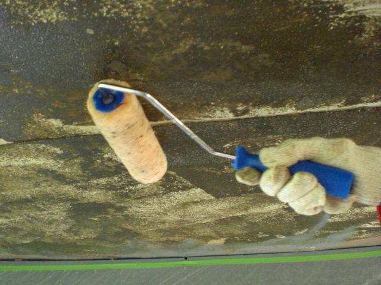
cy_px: 142
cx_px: 190
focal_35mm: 38
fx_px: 418
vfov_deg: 37.7
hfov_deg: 49.0
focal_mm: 6.3
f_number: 3.1
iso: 400
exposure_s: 1/100
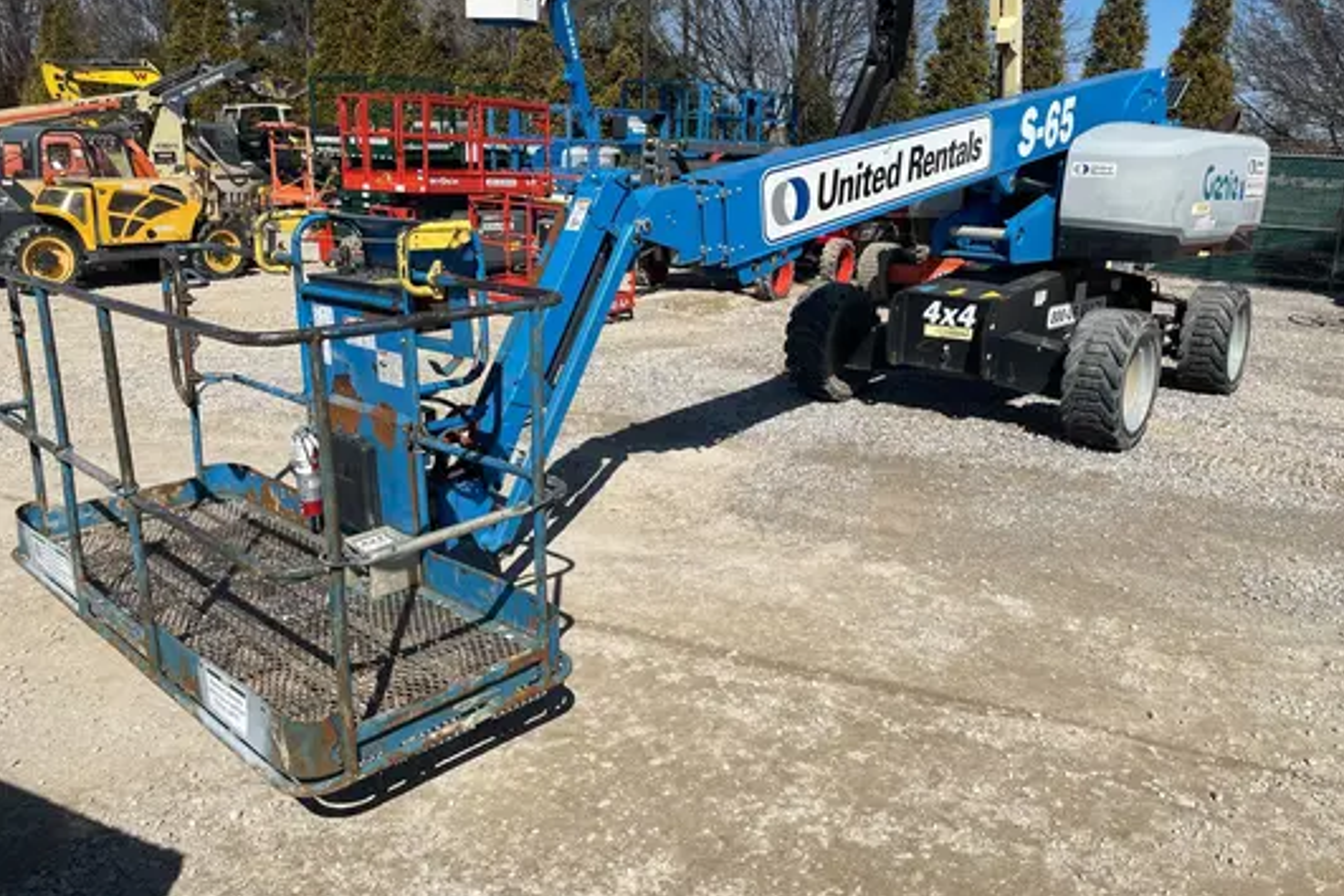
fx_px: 1045
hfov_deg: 65.5
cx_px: 694
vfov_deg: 46.3
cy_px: 389
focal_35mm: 28
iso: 32
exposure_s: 1/5291
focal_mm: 4.2
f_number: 1.6
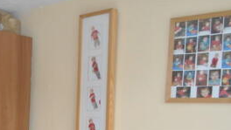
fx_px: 429
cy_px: 164
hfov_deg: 27.7
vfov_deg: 16.4
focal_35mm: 70
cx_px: -20
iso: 100
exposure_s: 1/15
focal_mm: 18
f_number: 4
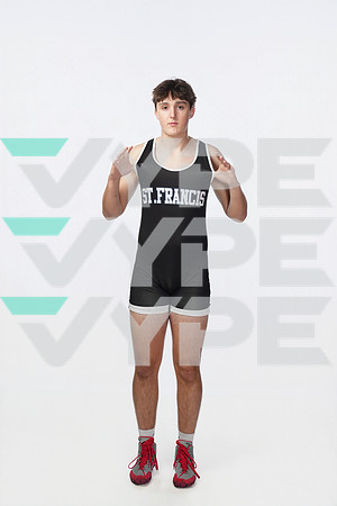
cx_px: 168
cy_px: 253
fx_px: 800
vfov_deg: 35.1
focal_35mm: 57
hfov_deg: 23.8
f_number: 8
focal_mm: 57
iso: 800
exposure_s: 1/250
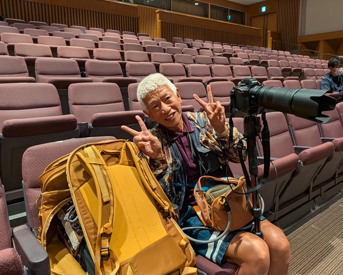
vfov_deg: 55.0
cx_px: 173
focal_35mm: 26
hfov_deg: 66.0
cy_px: 135
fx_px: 264
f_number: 1.7
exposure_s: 1/120
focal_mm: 4.53
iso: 476
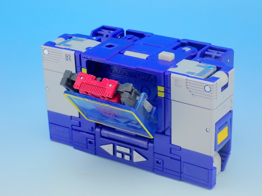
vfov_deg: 18.0
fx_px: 621
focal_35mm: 82
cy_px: 98
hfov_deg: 23.8
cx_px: 131
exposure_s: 1/13
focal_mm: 14.62
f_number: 4.3
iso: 100
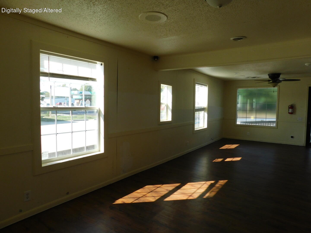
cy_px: 116
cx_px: 156
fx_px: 207
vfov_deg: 58.9
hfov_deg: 73.9
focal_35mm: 23
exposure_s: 1/250
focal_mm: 4
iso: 125
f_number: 3
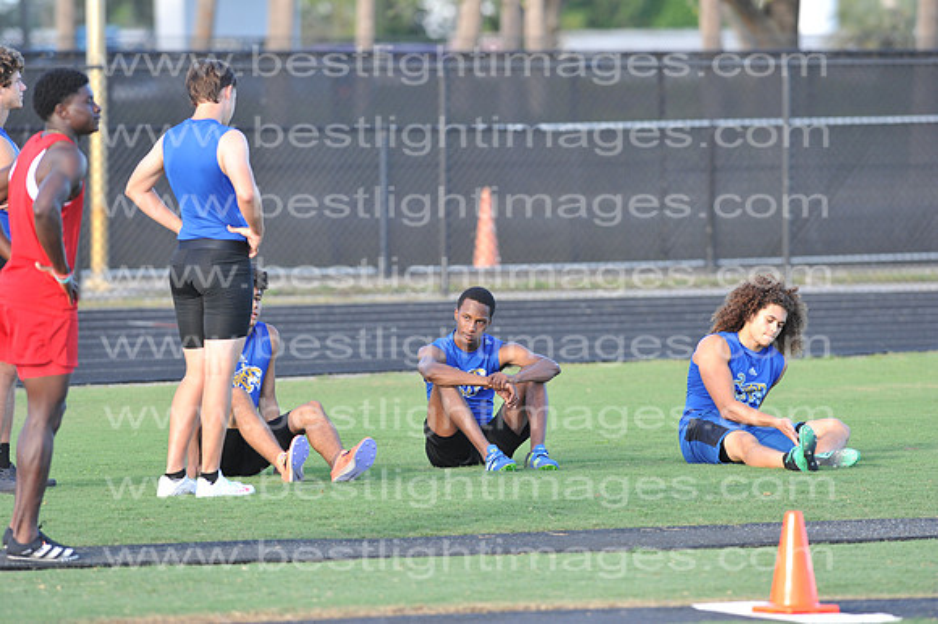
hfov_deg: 6.9
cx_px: 469
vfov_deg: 4.6
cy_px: 312
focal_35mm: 300
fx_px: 7812
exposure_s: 1/640
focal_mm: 300
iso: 800
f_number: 4.5
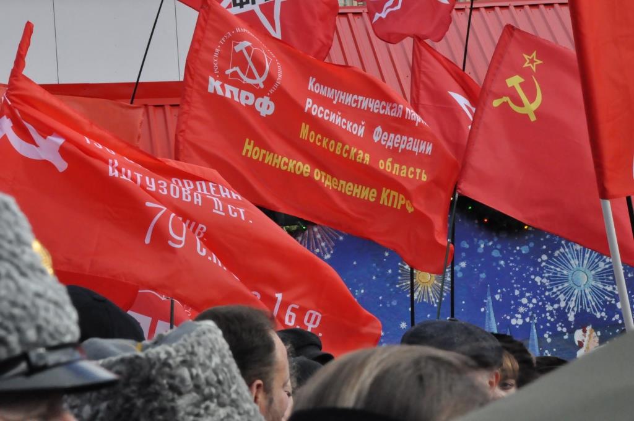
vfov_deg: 12.1
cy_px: 210
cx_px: 317
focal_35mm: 112
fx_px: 1979
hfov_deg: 18.2
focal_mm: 75
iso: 3200
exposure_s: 1/1250
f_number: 18
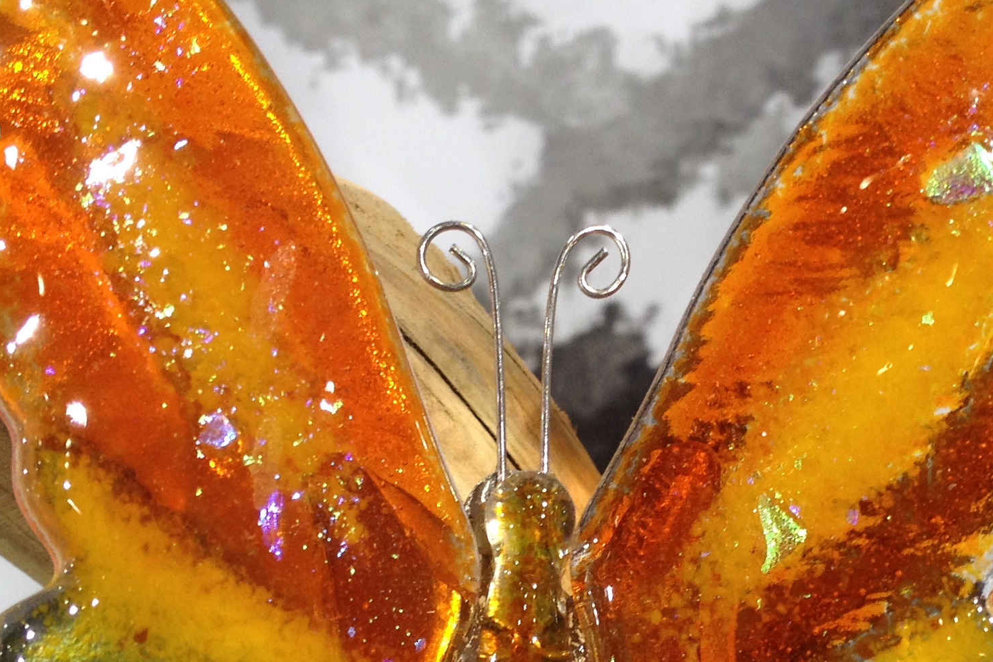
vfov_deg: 16.8
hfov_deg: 25.0
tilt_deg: -24.2
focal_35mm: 81
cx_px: 598
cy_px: 460
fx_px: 2234
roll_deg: +5.8
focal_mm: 4.28
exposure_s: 1/50
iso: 64
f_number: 2.4
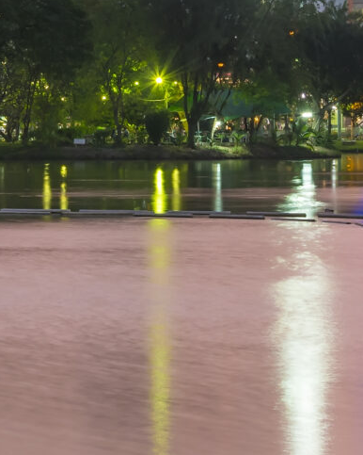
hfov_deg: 6.1
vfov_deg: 7.6
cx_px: -281
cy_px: -328
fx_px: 3346
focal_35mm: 249
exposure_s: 8
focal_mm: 50
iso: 100
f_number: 11
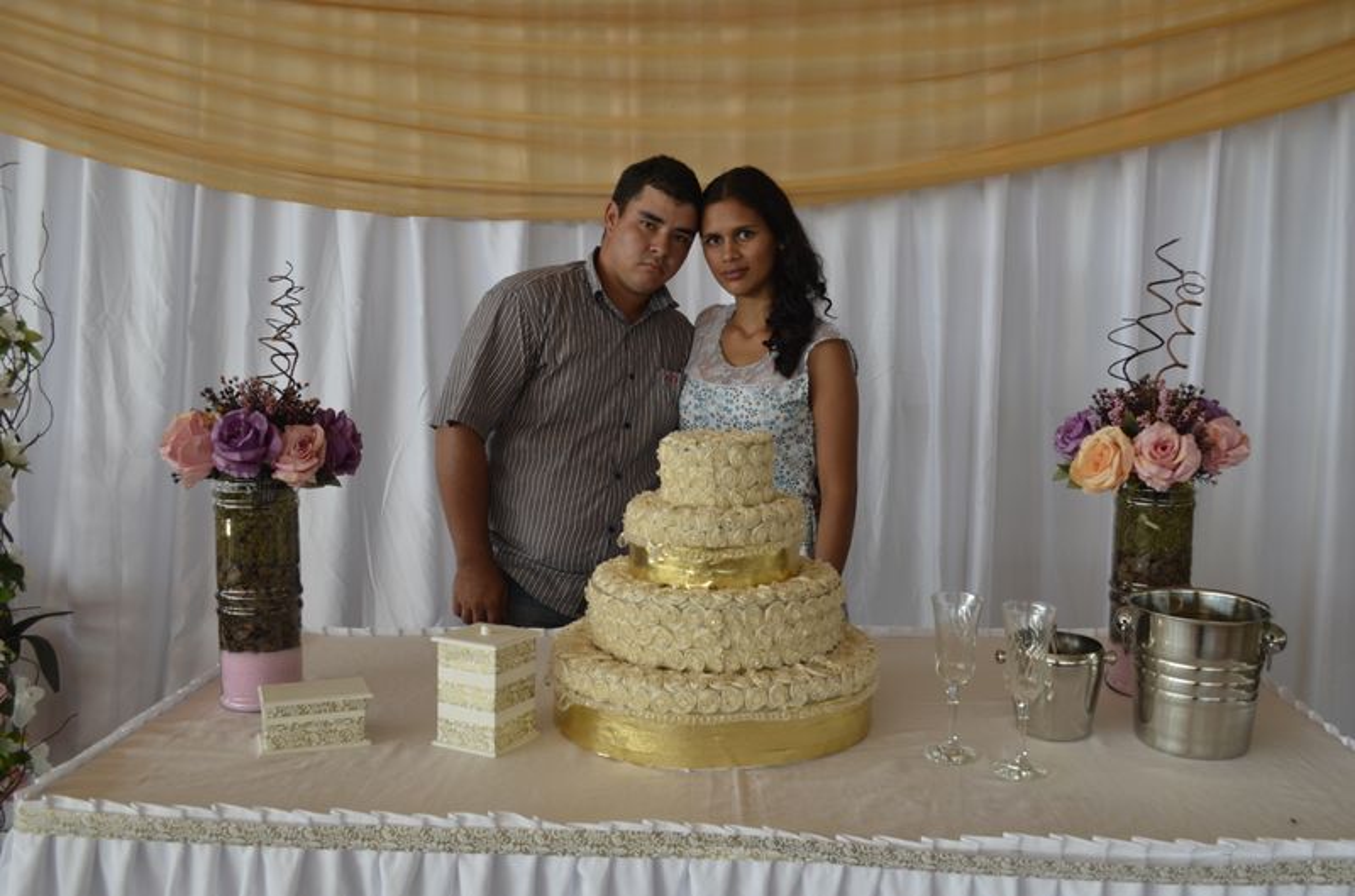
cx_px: 678
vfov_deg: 39.8
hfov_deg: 57.3
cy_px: 448
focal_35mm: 33
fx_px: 1239
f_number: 5.6
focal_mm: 22
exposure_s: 1/125
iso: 280
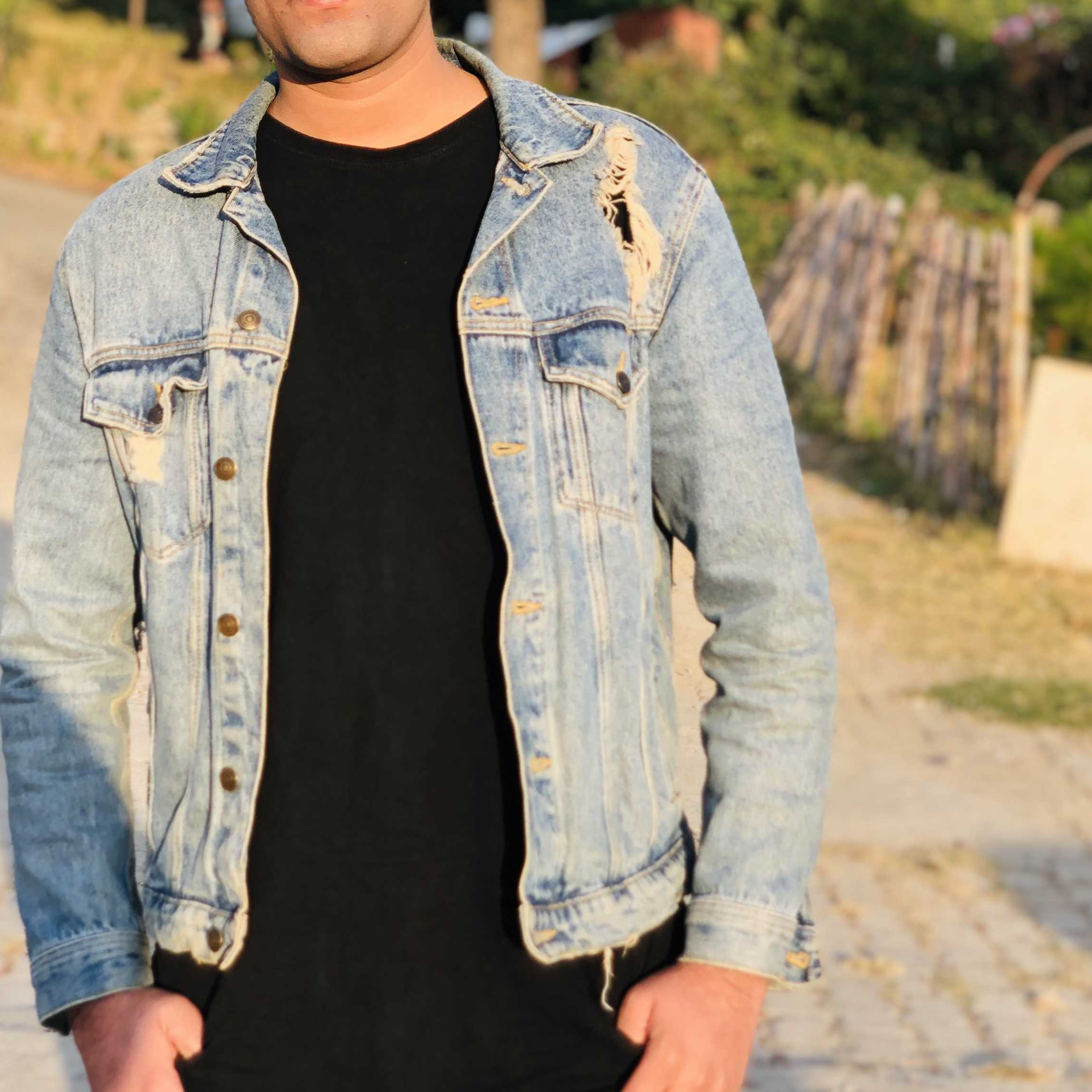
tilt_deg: +2.6
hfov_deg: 21.4
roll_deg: -0.4
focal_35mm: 81
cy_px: 246
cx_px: 464
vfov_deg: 21.2
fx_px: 2891
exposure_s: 1/179
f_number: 2.4
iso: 16
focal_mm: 6
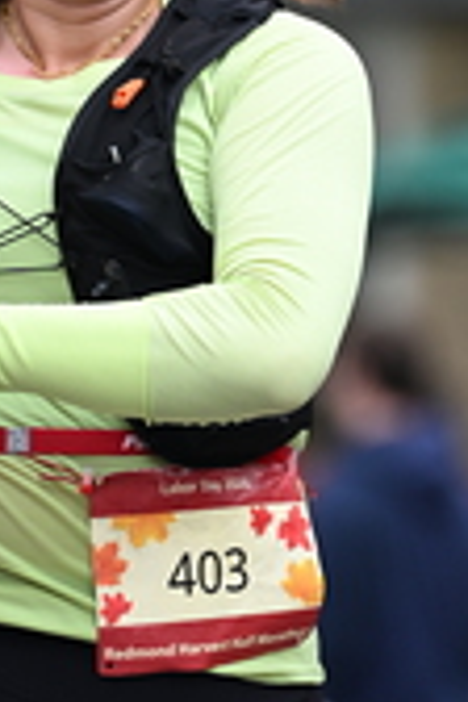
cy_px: 125
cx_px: 215
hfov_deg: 2.2
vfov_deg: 3.2
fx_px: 12440
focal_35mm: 638
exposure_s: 1/2000
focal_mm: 195
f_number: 2.8
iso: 640
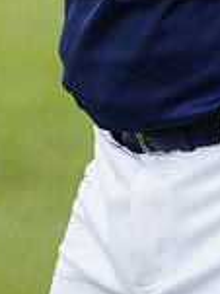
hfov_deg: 2.0
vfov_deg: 2.7
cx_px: 165
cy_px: -257
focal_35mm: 738
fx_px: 6263
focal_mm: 200
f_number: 6.3
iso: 100
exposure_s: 1/250
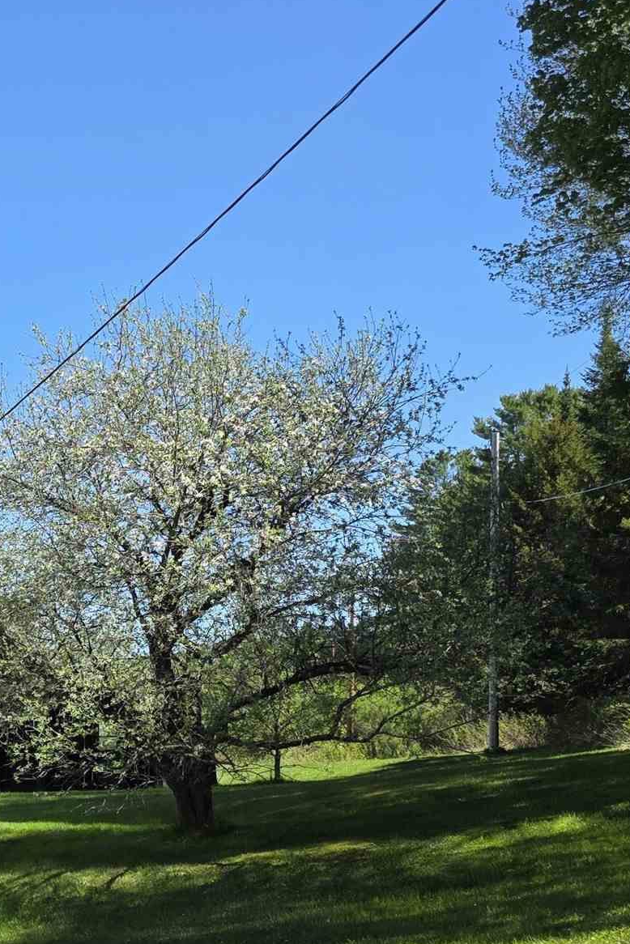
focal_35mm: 63
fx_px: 1653
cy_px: 746
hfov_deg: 19.9
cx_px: -174
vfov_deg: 31.1
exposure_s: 1/2969
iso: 80
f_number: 1.7
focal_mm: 6.3
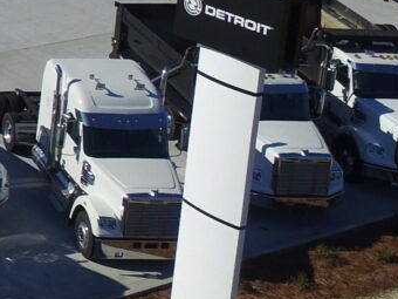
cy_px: -87
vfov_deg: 13.5
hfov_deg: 14.6
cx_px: -446
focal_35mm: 106
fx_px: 1219
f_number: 2.8
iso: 100
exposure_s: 1/1953
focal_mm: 3.61
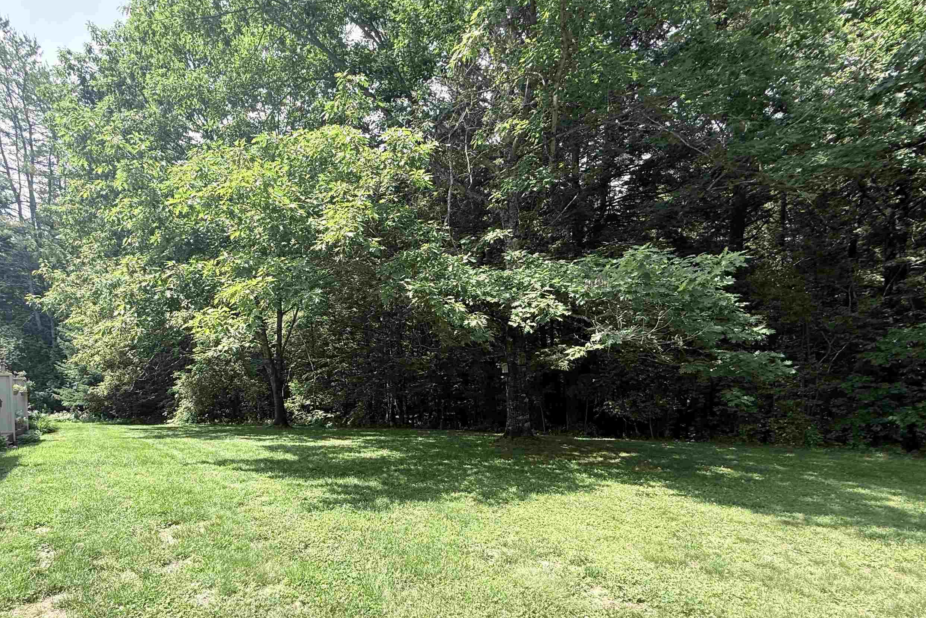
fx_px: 463
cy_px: 406
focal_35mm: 18
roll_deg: +2.7
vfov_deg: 65.8
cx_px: 370
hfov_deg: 88.8
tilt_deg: -1.0
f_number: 2.2
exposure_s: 1/436
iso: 50
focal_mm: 2.22
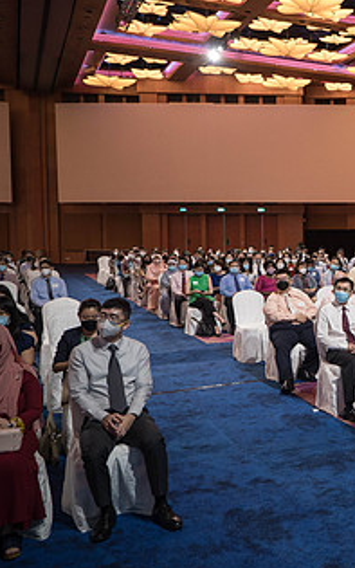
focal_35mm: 43
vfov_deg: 46.2
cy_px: 262
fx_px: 665
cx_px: 461
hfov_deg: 25.7
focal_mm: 11
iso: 1250
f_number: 1.7
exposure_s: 1/125
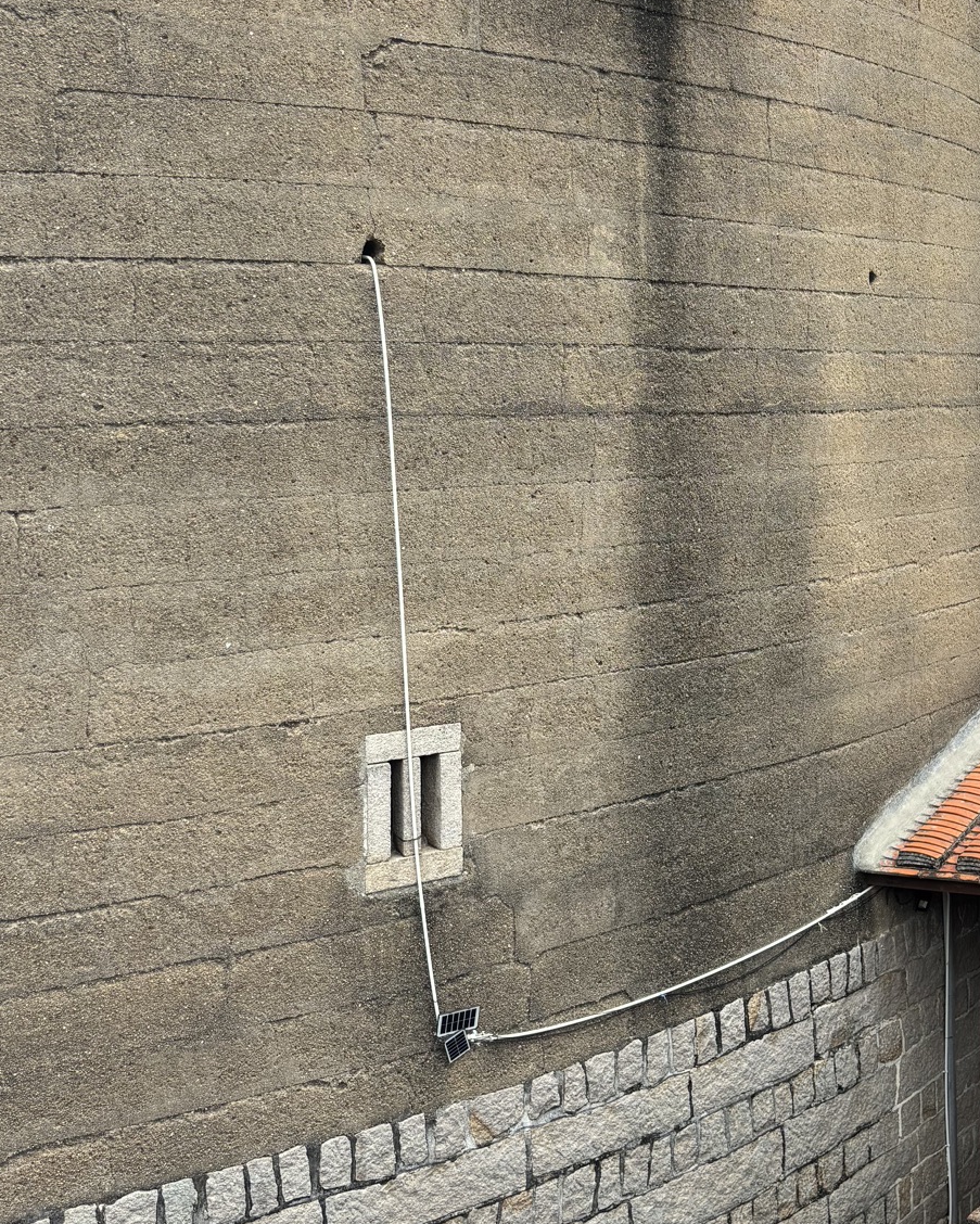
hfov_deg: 33.2
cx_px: 652
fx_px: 1631
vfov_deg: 40.8
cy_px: 455
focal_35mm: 45
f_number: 1.6
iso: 50
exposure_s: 1/1164
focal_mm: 5.96
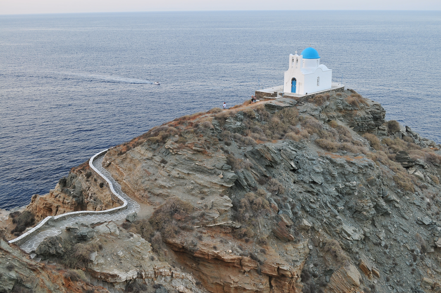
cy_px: 146
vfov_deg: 36.8
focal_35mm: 36
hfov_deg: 53.2
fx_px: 440
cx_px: 220
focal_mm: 24
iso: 200
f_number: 6.3
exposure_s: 1/40
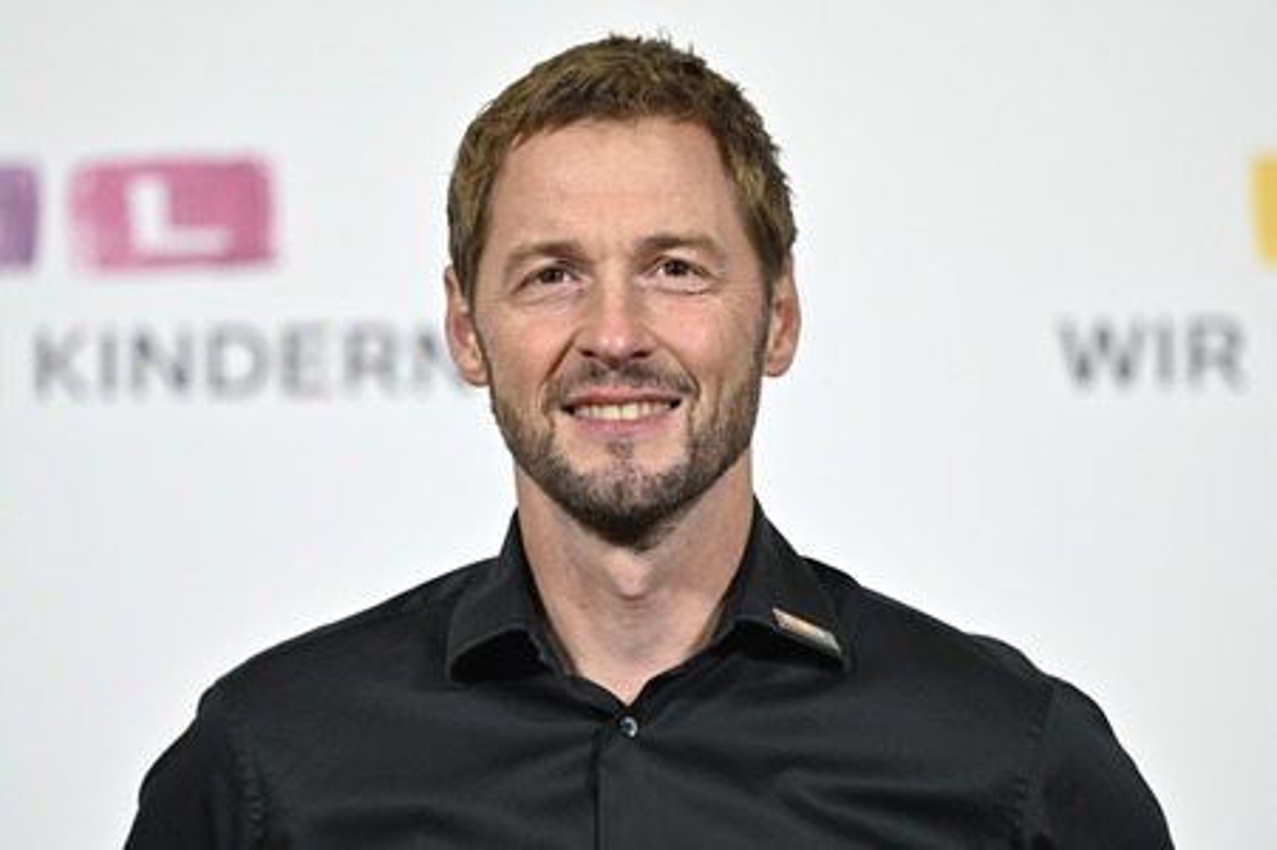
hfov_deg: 14.7
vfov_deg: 9.8
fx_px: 4962
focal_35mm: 140
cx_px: 638
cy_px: 425
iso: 800
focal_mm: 140
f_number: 2.8
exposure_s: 1/640
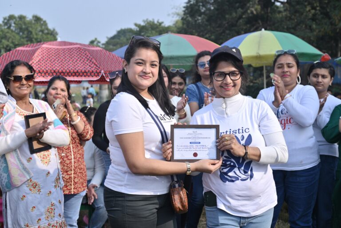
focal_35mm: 50
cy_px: 114
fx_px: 474
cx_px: 170
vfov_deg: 27.0
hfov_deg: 39.6
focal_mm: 50
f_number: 5.6
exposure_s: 1/320
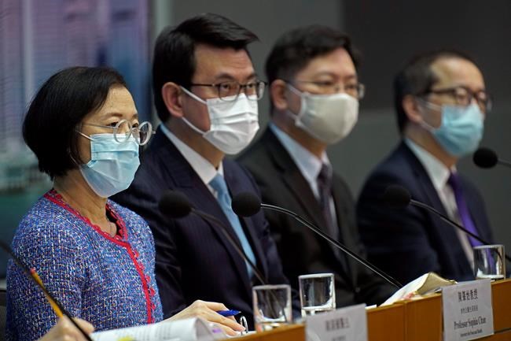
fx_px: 3831
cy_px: 170
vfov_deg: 5.1
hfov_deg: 7.6
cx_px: 256
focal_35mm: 270
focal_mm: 180
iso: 1250
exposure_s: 1/160
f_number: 2.8
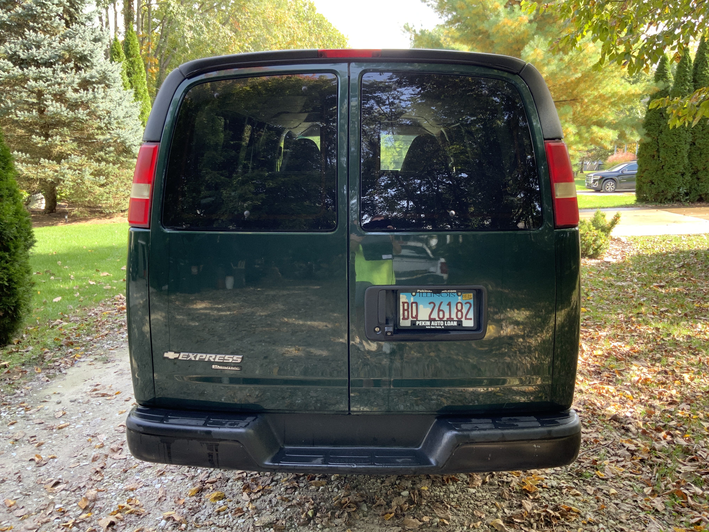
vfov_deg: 48.2
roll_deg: -0.7
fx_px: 594
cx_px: 354
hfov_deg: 61.7
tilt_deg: -10.3
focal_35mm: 29
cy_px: 266
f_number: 1.8
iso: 40
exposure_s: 1/122
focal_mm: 3
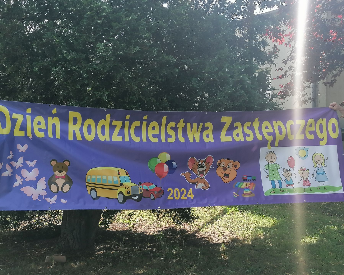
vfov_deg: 32.1
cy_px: 137
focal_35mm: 47
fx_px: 478
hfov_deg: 39.5
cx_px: 168
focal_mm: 4.75
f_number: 1.8
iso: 50
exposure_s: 1/418
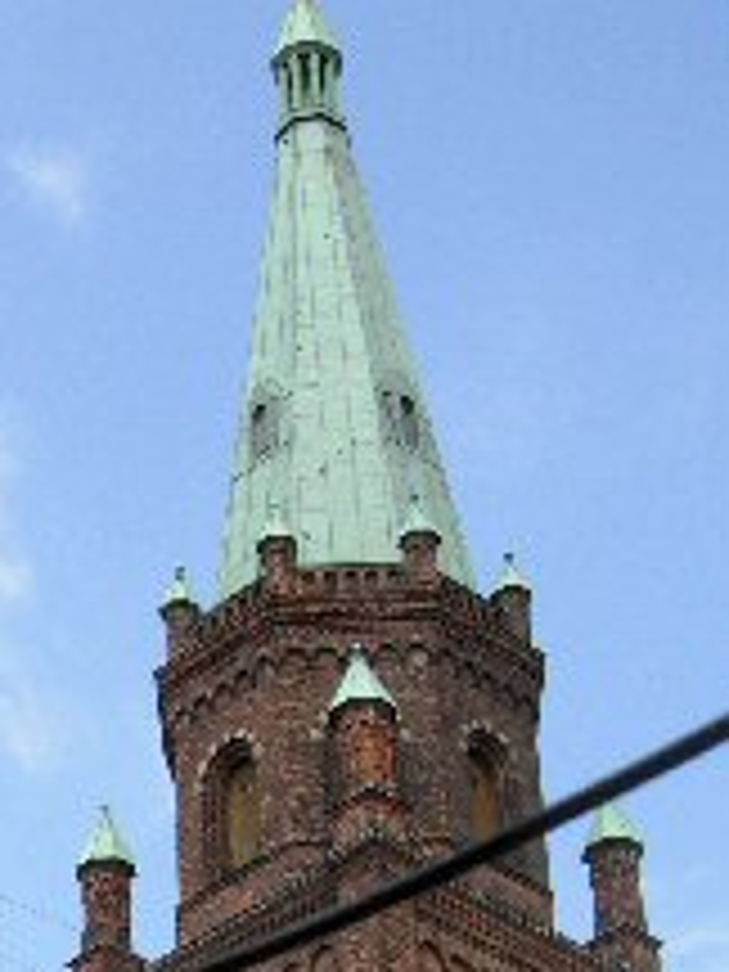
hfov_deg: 14.4
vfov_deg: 18.3
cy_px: 1269
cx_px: -104
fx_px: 2808
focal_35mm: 100
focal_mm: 7.5
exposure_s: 1/264
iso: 50
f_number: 6.1
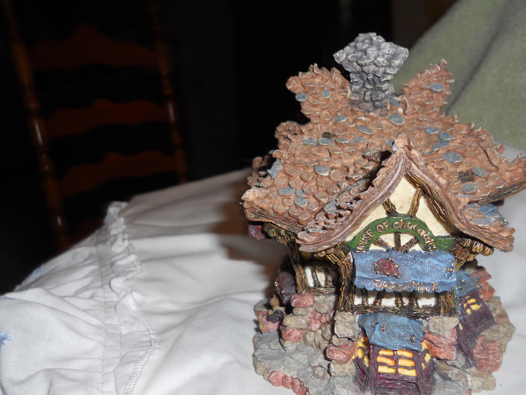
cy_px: 198
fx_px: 486
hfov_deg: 56.8
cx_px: 263
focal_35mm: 32
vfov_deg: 44.2
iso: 80
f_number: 8.8
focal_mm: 5.8
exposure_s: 1/25
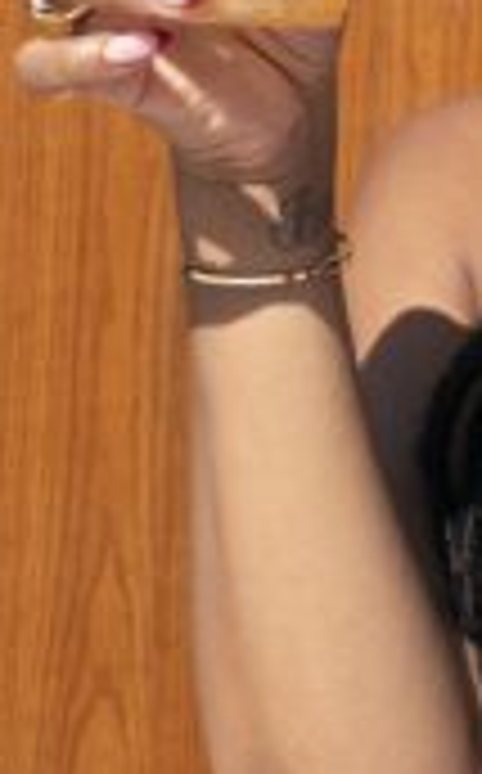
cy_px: 4
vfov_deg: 15.0
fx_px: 2889
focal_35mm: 137
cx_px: 784
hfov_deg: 9.2
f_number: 9
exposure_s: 1/500
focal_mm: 36
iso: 320
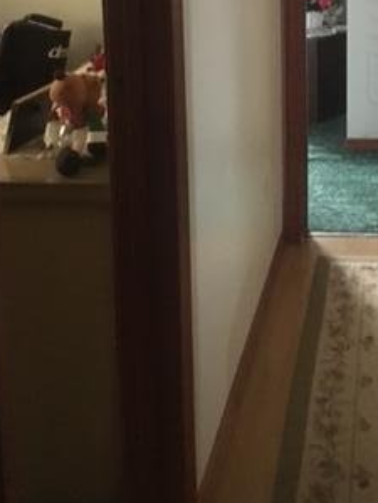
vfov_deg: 29.1
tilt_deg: -6.3
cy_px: 0
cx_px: 391
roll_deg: -0.6
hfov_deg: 22.6
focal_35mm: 62
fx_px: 901
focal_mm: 4.15
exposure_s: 1/15
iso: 320
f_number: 2.2
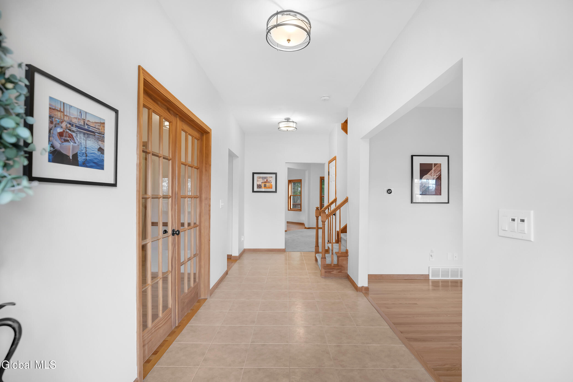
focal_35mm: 16
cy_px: 191
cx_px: 286
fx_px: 255
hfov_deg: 96.7
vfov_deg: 73.8
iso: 500
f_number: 4
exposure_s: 1/125
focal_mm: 16
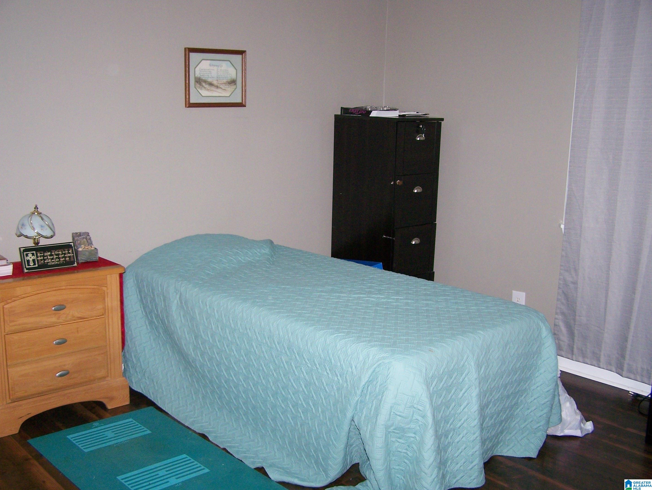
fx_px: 716
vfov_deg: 37.8
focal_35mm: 38
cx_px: 326
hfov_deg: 48.9
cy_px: 245
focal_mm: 6.3
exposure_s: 1/60
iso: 160
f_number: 2.8
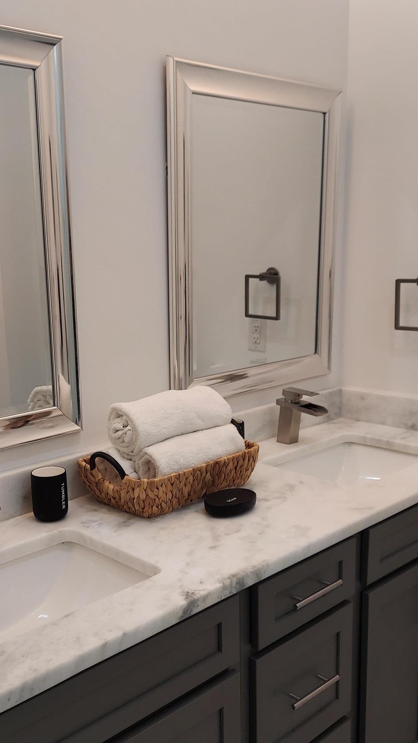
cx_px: 160
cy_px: 399
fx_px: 709
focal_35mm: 36
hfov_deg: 32.7
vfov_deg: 55.2
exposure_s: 1/50
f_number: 1.8
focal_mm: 5.23
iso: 64
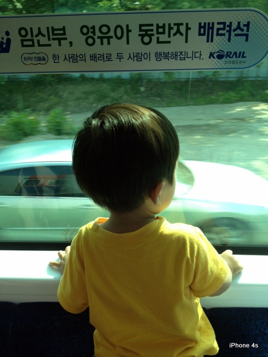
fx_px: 361
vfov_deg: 52.6
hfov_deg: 40.7
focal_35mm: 35
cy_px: 178
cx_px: 134
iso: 64
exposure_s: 1/133
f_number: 2.4
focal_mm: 4.28
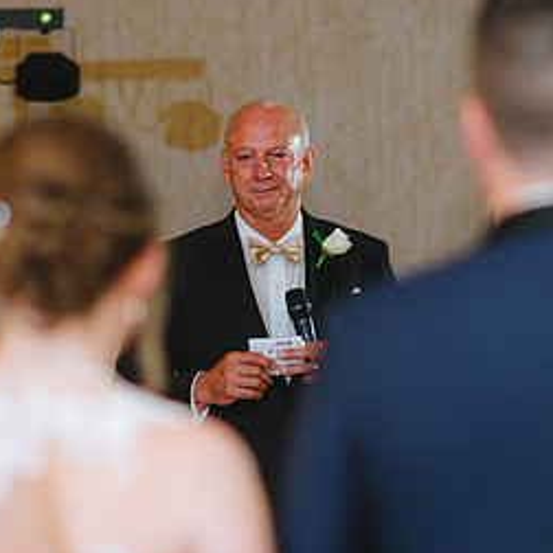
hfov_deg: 8.2
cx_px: 193
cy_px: 384
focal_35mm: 214
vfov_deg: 8.2
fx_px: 3868
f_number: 2
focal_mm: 85
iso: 400
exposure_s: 1/100
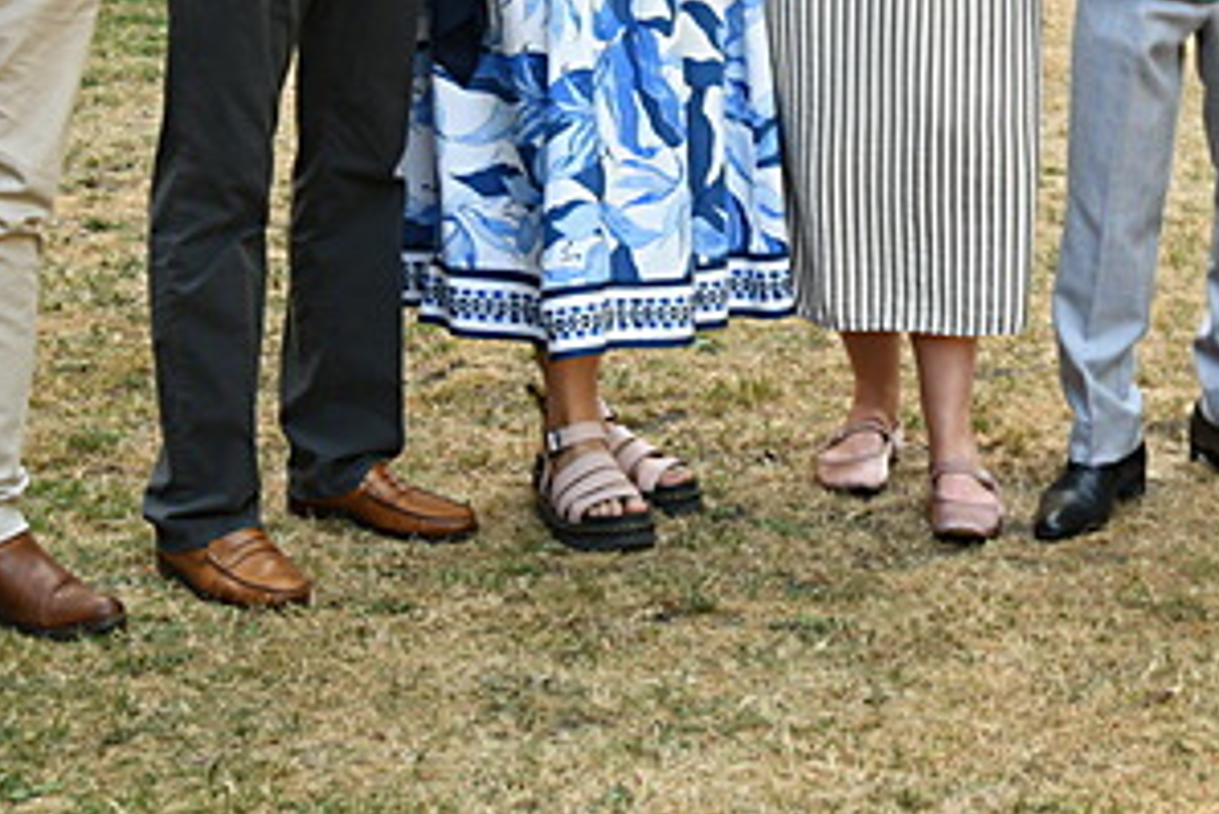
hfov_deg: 19.8
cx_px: 994
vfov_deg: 13.1
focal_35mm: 102
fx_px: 3455
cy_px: -133
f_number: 8
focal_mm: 38
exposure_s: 1/40
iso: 400
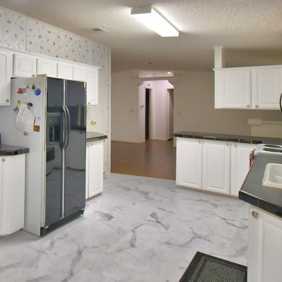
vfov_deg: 54.8
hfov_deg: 51.8
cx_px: 53
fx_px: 267
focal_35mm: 29
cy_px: 100
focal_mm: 10
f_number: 4.5
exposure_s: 1/125
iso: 400
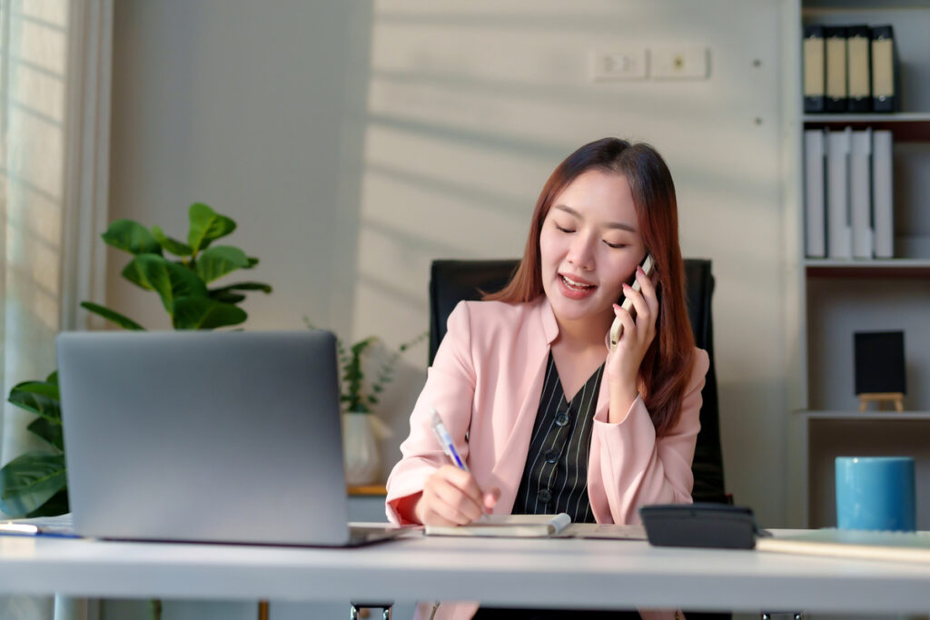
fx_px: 1292
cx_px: 465
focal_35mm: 50
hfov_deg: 39.6
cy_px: 310
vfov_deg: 27.0
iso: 640
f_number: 2
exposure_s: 1/1000
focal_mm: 50
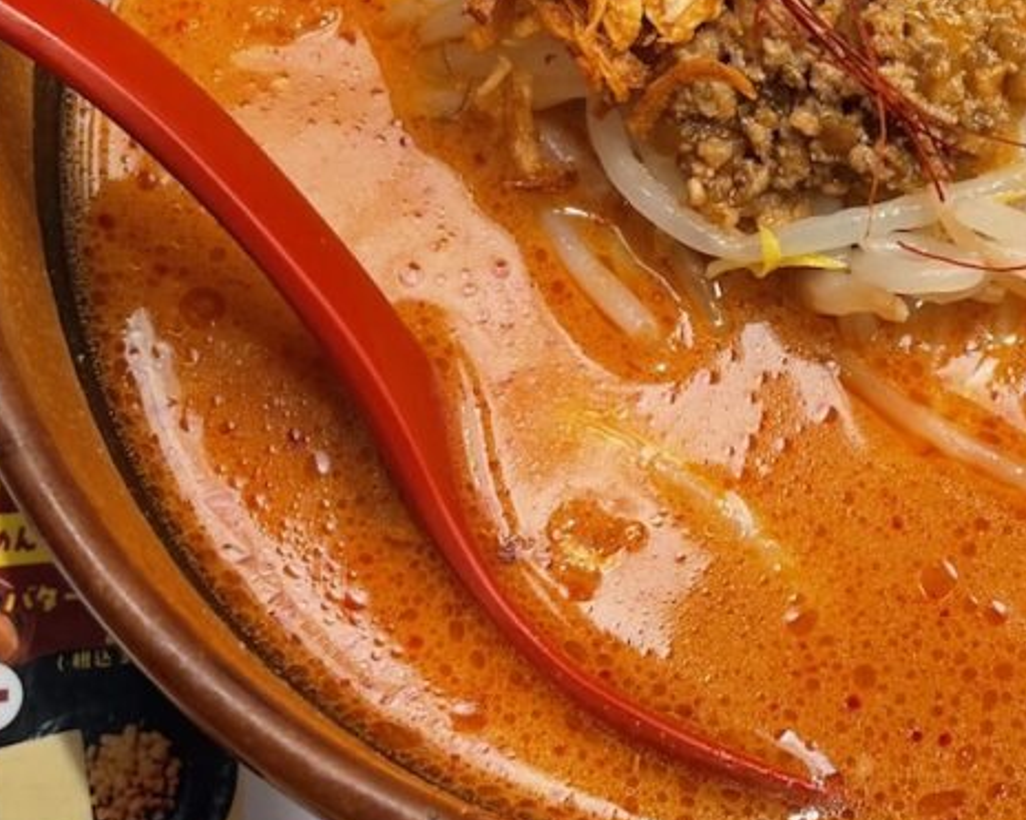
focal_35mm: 112
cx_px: 887
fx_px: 3400
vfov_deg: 13.6
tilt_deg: -65.2
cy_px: 75
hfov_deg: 17.0
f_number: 1.6
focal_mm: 5.96
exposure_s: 1/33
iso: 125
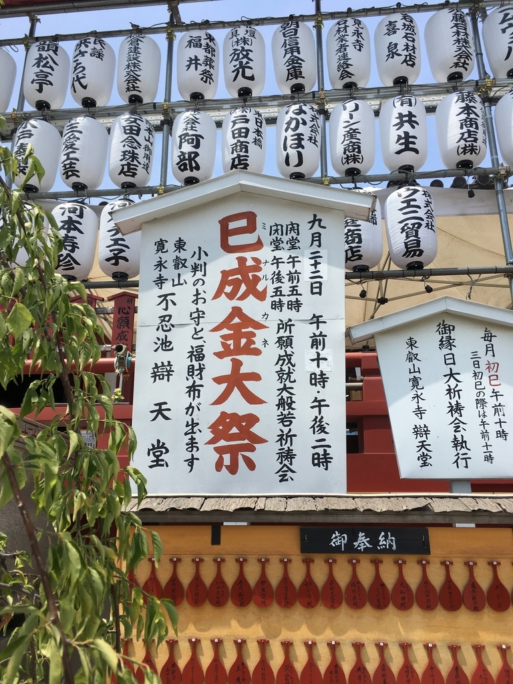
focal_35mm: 29
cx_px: 256
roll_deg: +0.2
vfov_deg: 61.7
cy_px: 342
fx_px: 573
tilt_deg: +18.2
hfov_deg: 48.2
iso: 25
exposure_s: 1/1538
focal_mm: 4.15
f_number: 2.2
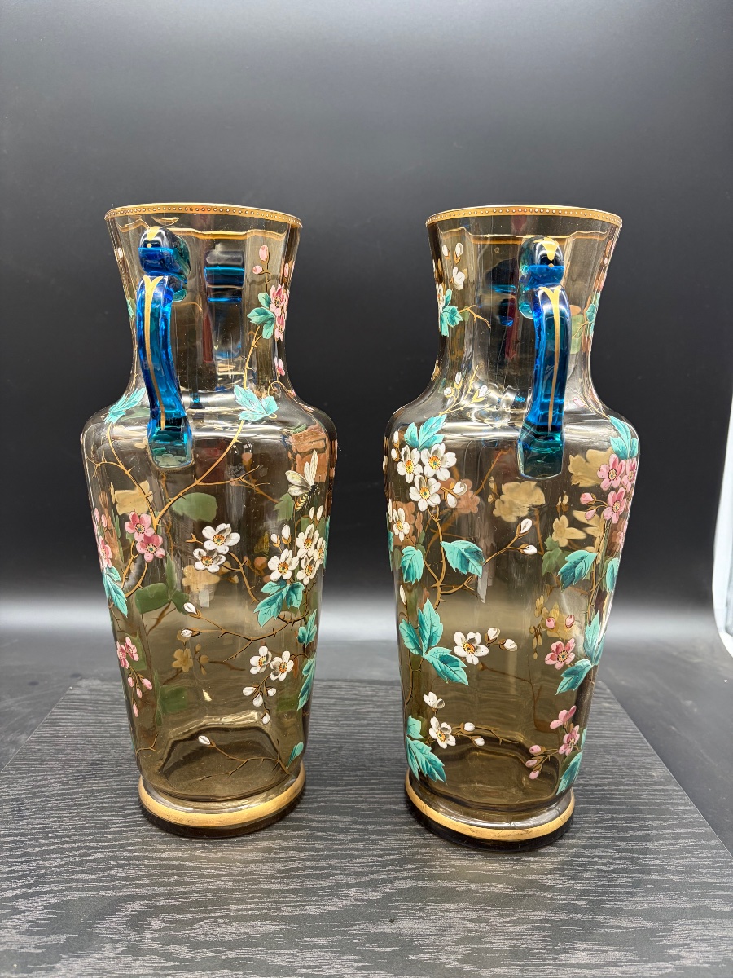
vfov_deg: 67.3
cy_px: 489
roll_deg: -1.1
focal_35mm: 26
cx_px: 366
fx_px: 734
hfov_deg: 53.1
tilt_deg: -10.5
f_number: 1.6
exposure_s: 1/64
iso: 125
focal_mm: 5.96
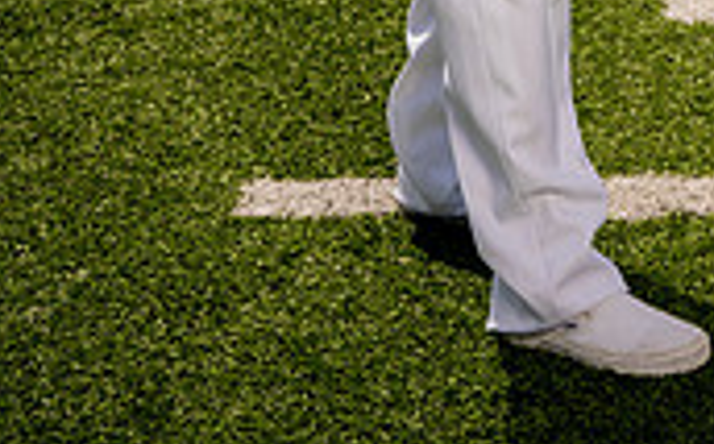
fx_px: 2487
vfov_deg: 9.5
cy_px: -448
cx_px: 589
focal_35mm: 128
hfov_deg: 16.2
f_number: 7.1
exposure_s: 1/250
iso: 50
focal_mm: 48
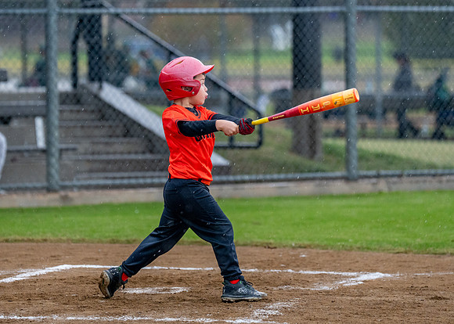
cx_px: 179
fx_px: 3257
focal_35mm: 253
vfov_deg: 5.7
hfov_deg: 8.0
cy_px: 112
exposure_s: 1/1000
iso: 1600
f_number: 2.8
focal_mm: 163
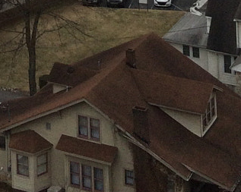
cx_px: 17
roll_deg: +1.4
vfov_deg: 8.9
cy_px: -373
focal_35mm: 143
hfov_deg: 13.4
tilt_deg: -2.0
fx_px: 1019
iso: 50
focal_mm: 4.15
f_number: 2.2
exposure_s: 1/120
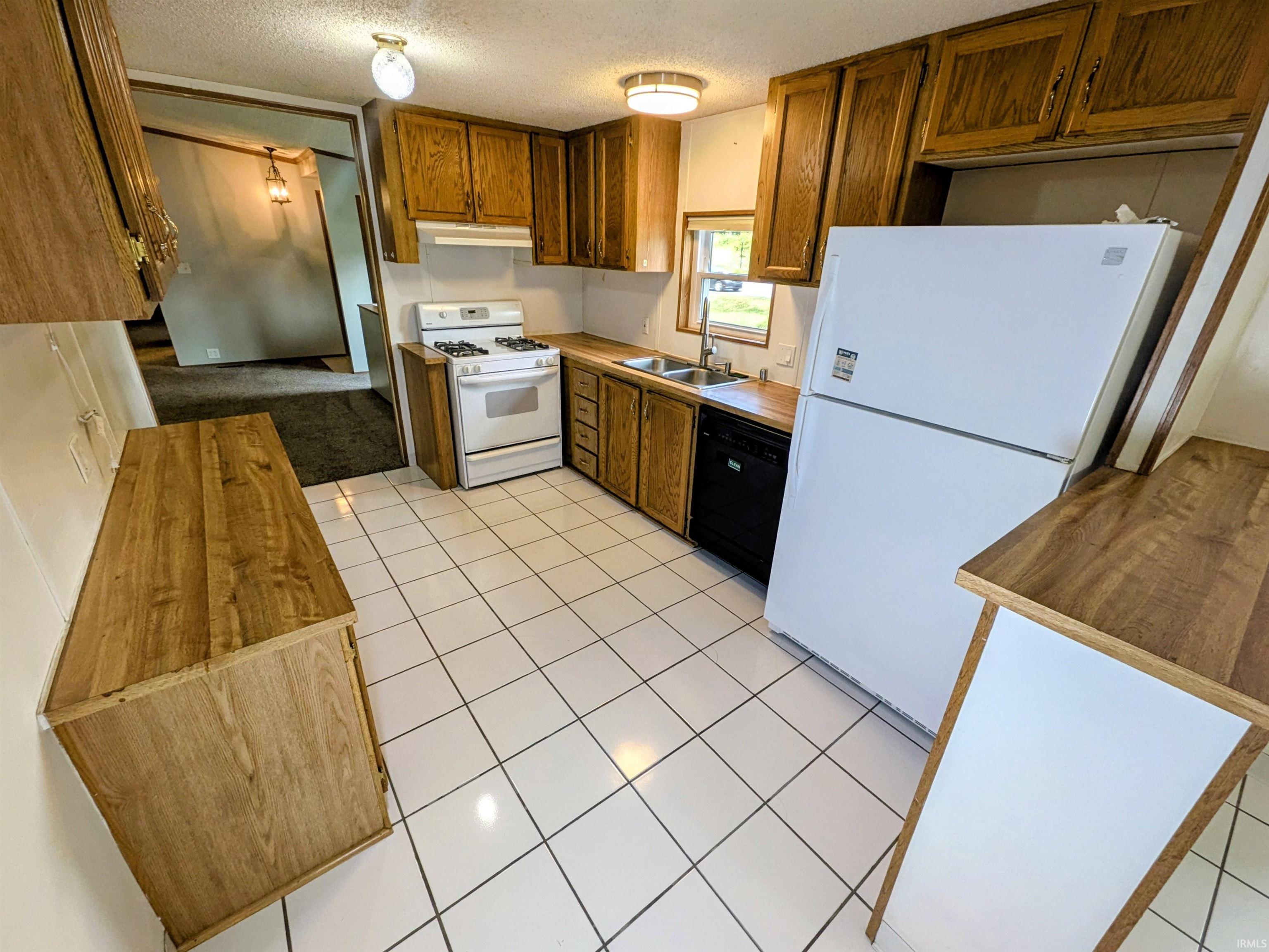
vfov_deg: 85.7
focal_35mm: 14
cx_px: 634
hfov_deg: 102.1
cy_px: 476
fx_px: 513
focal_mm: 1.85
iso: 45
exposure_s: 1/120
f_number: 2.2
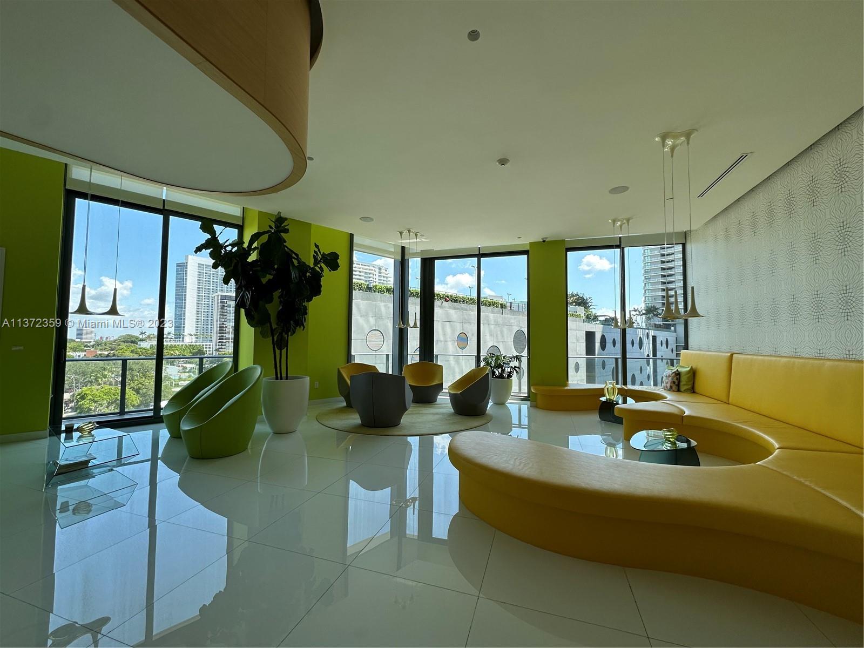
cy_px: 324
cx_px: 432
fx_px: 349
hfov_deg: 102.1
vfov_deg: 85.7
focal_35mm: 14
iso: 40
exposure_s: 1/463
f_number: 2.2
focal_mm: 2.22
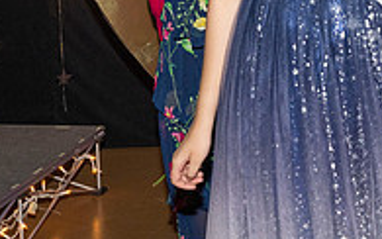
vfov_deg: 10.7
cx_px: 460
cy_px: -126
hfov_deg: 16.9
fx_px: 1229
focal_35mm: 118
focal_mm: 39
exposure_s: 1/100
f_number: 5.6
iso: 1000
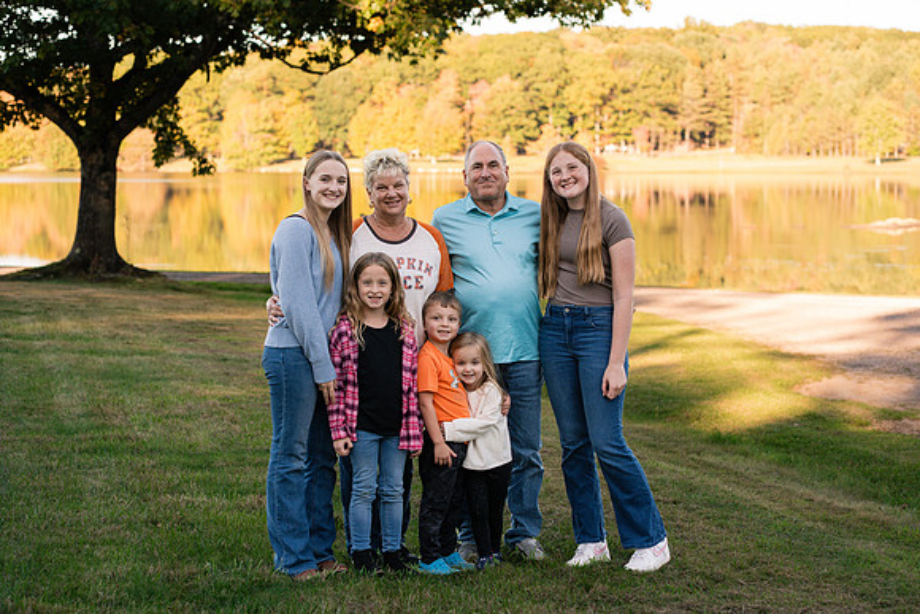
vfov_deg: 15.1
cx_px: 490
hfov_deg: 22.5
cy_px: 327
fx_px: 2315
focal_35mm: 91
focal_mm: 85
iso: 320
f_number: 4.5
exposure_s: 1/320
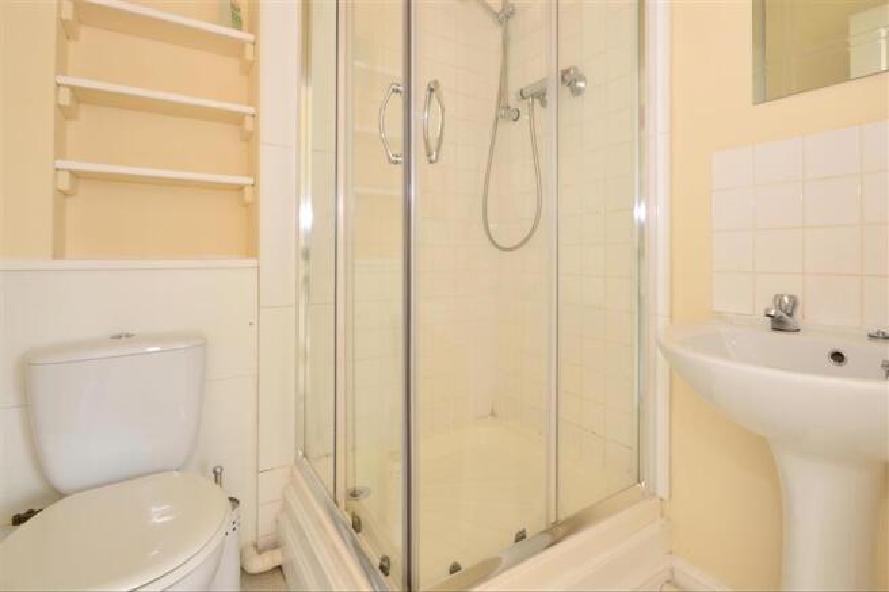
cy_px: 296
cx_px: 444
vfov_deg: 77.3
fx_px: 370
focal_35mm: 15
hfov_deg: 100.4
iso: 200
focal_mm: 10
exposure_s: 1.6
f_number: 11
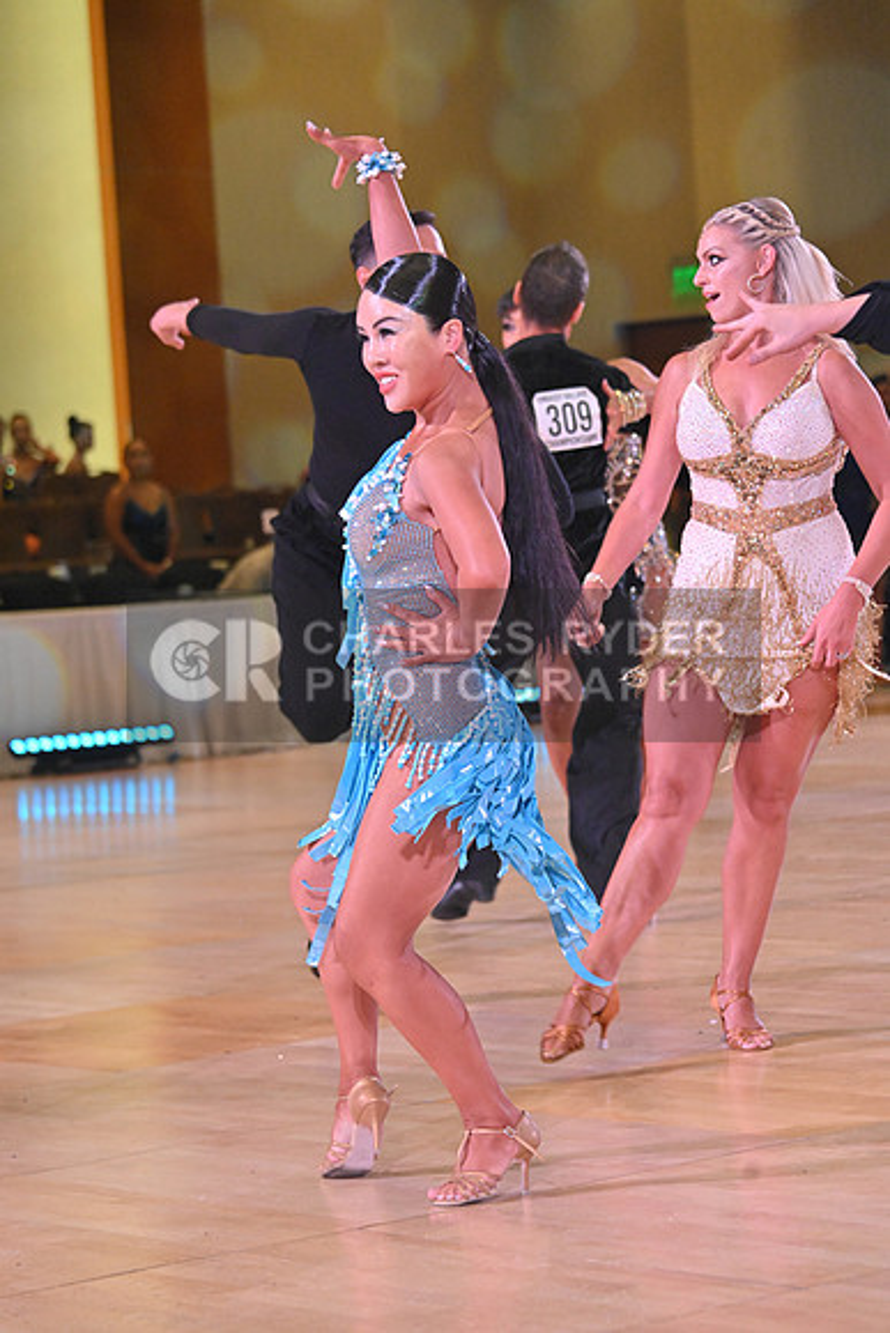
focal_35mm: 120
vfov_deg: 17.1
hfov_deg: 11.4
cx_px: 445
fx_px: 4447
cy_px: 666
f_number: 6.3
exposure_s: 1/400
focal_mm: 120
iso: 4000
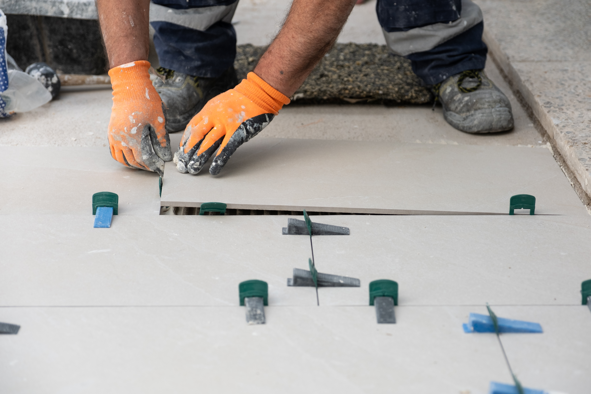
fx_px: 1362
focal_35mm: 83
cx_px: 296
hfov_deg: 24.5
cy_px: 197
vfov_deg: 16.5
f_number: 2.8
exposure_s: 1/1600
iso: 250
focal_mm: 55
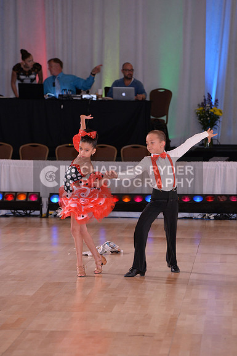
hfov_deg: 7.6
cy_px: 178
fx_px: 1783
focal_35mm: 180
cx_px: 118
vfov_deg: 11.4
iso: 2000
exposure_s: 1/250
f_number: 5.6
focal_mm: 180
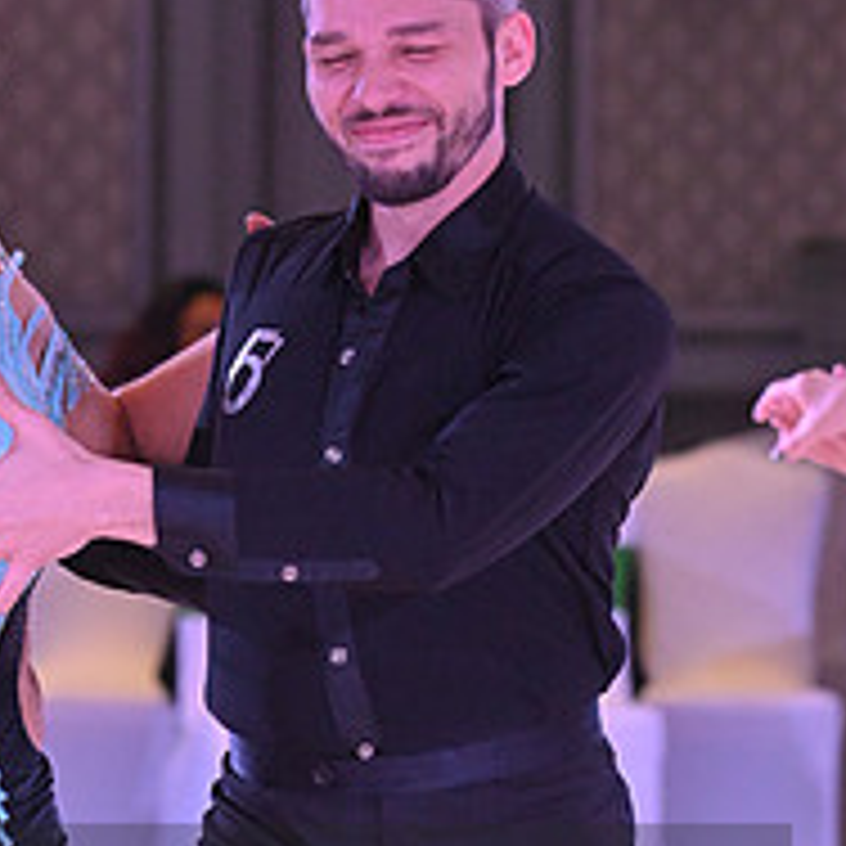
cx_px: 173
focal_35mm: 447
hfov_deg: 3.9
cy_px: 976
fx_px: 12360
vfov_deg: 3.9
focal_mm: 170
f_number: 6.3
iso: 5000
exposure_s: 1/400
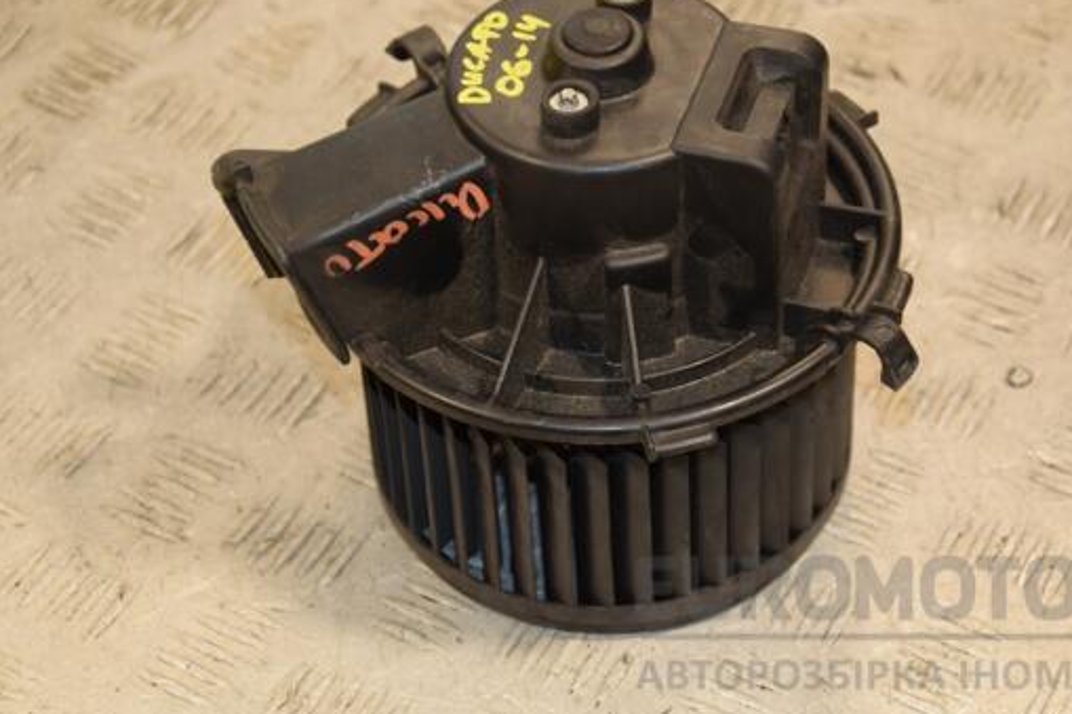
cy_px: 308
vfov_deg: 14.8
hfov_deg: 22.1
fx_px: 2739
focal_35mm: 92
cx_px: 596
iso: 800
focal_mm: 52
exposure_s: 1/160
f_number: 5
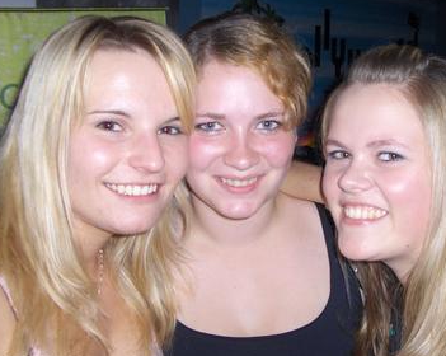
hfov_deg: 40.2
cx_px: 262
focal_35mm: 46
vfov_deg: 32.7
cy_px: 188
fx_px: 607
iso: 100
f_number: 2.6
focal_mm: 5.8
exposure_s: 1/60
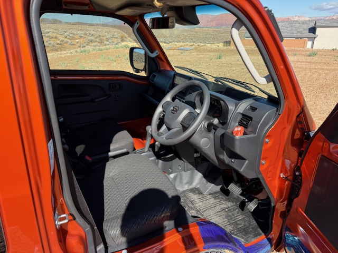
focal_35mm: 24
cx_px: 169
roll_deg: +1.2
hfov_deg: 71.6
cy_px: 126
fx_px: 234
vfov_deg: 56.8
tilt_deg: -21.2
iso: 80
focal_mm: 6.76
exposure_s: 1/1250
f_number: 1.78
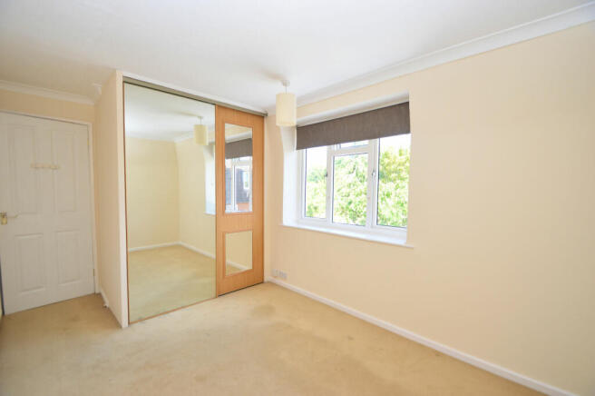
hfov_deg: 100.4
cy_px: 198
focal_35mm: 15
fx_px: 248
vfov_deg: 77.2
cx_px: 298
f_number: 4
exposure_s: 1/60
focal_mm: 10
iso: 100
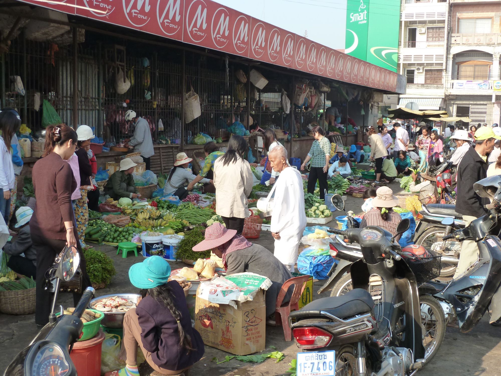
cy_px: 188
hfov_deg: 42.9
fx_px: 637
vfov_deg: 32.9
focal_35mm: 44
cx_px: 250
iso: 125
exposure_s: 1/200
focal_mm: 7.3
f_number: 4
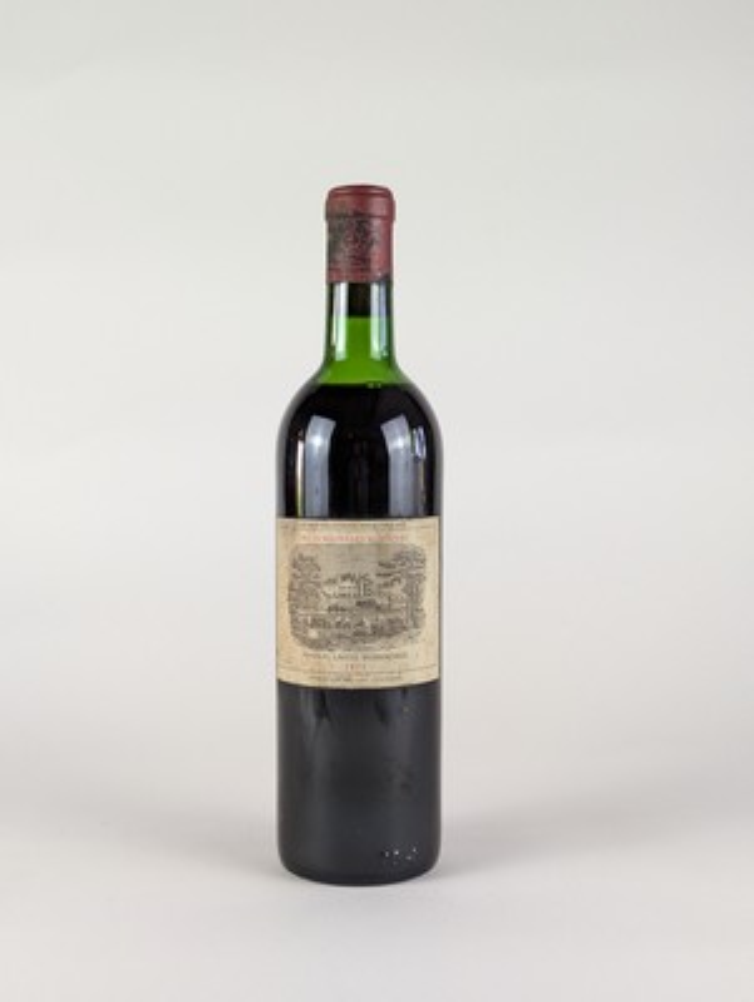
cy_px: 501
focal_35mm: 48
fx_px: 1391
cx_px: 377
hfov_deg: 30.3
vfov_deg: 39.6
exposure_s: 1/155
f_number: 1.85
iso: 85
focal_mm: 6.81
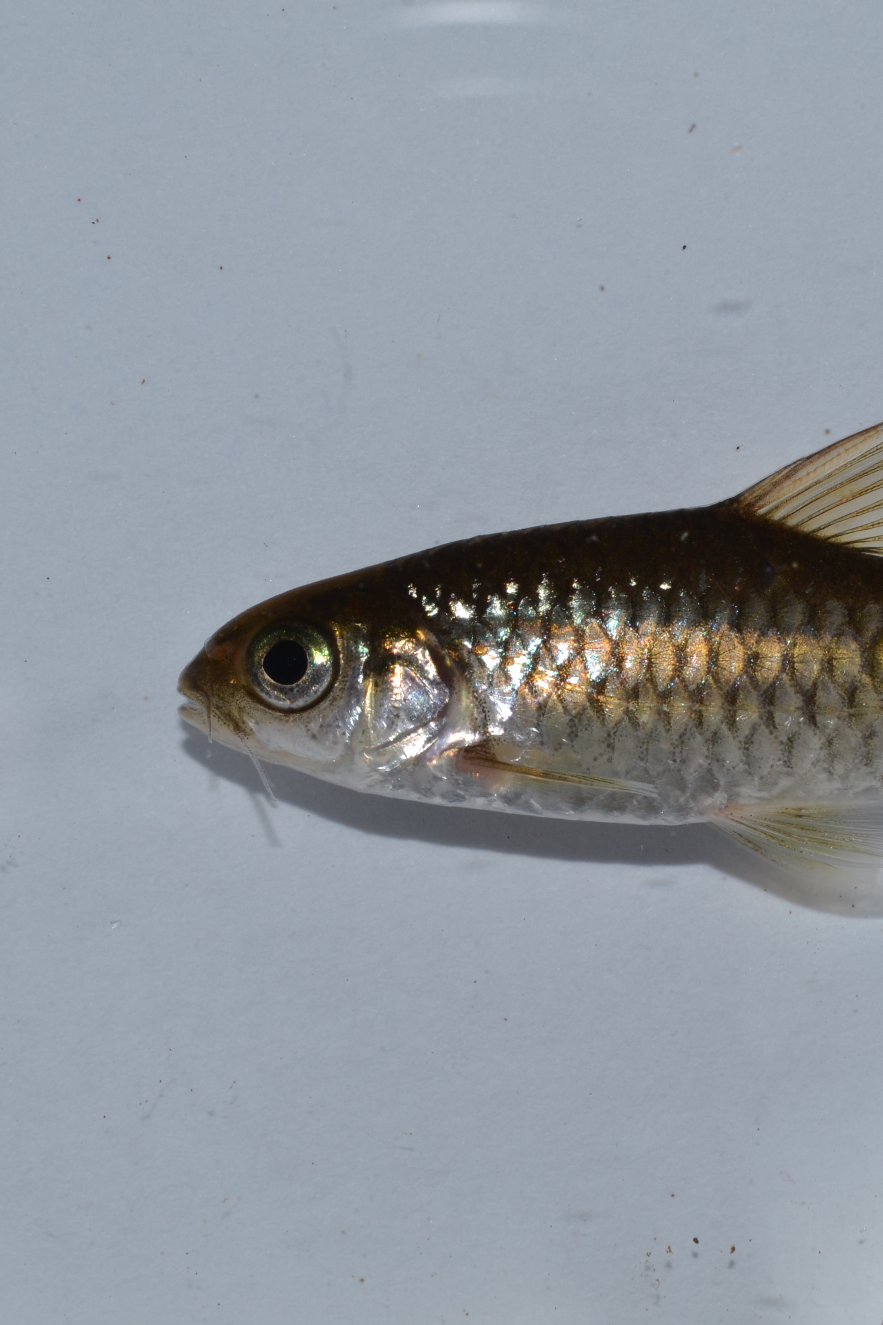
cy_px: 667
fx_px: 4590
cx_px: 541
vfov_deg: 16.4
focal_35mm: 125
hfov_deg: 11.0
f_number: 20
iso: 100
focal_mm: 55
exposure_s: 1/160
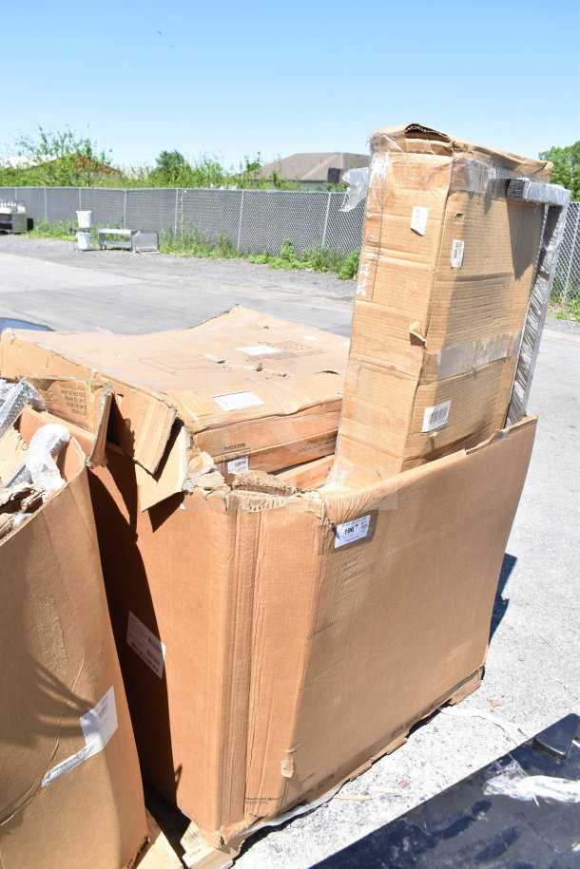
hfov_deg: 47.9
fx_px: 652
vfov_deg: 67.4
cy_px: 434
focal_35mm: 27
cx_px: 290
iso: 200
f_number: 8
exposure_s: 1/250
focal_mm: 18
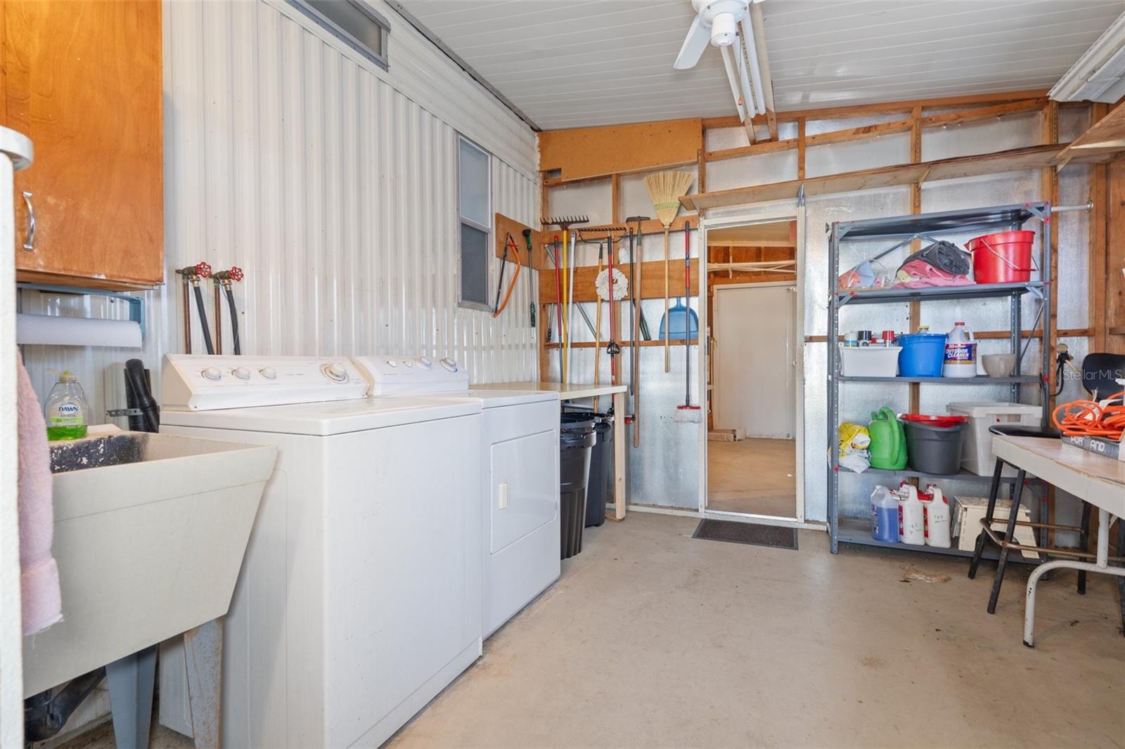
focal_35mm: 17
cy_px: 374
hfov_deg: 93.3
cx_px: 562
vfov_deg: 70.4
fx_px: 531
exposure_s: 2
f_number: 8
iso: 400
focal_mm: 17
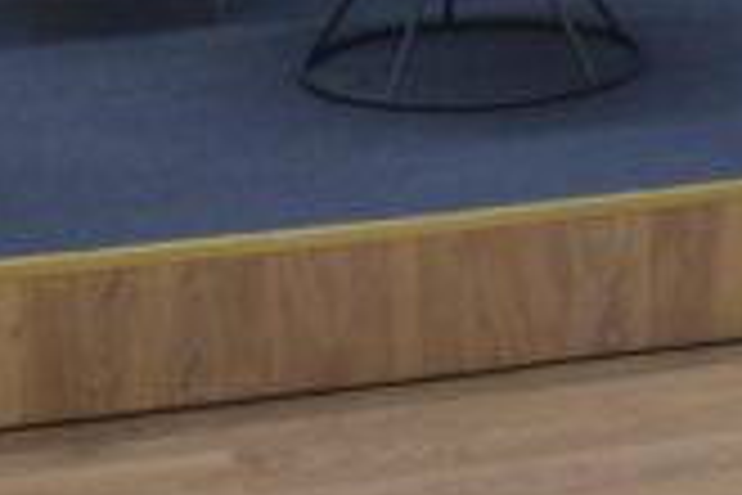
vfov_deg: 9.0
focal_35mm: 140
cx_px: 782
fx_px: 2885
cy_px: -598
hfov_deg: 14.4
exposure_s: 1/500
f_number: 3.5
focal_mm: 20
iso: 2000
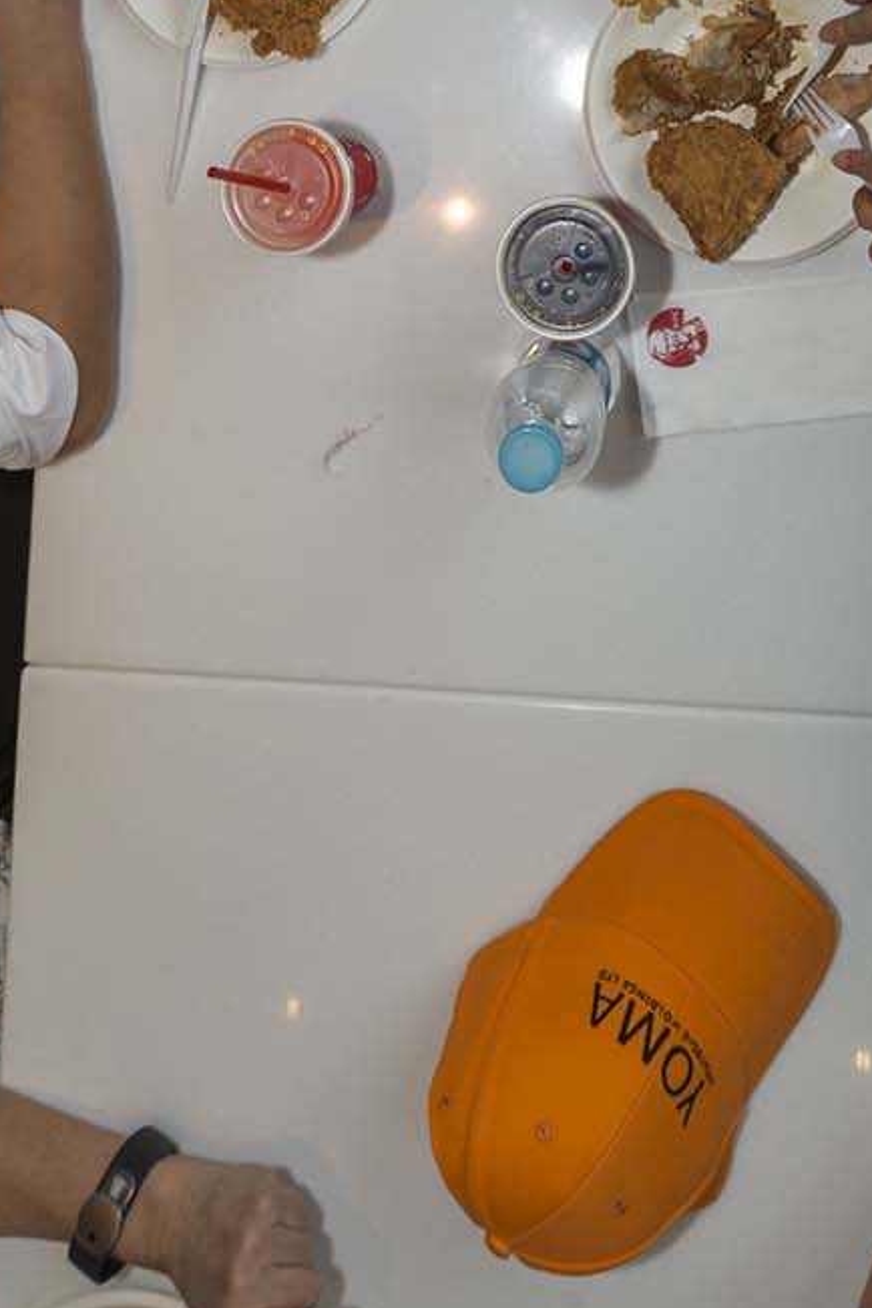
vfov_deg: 51.6
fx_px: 1126
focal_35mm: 31
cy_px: 82
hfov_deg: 42.3
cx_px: 400
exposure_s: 1/80
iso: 200
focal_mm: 14
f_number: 11
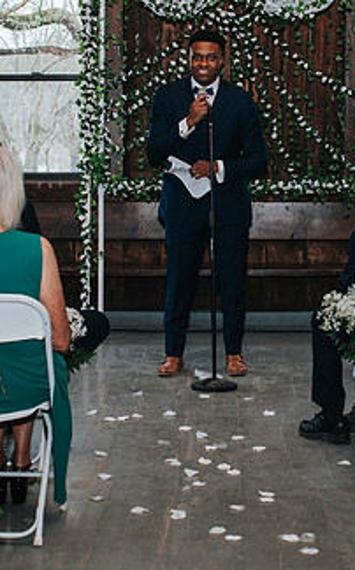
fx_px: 1411
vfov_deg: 22.8
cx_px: 206
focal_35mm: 91
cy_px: 217
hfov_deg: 14.3
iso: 1000
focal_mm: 35
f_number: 3.2
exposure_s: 1/200
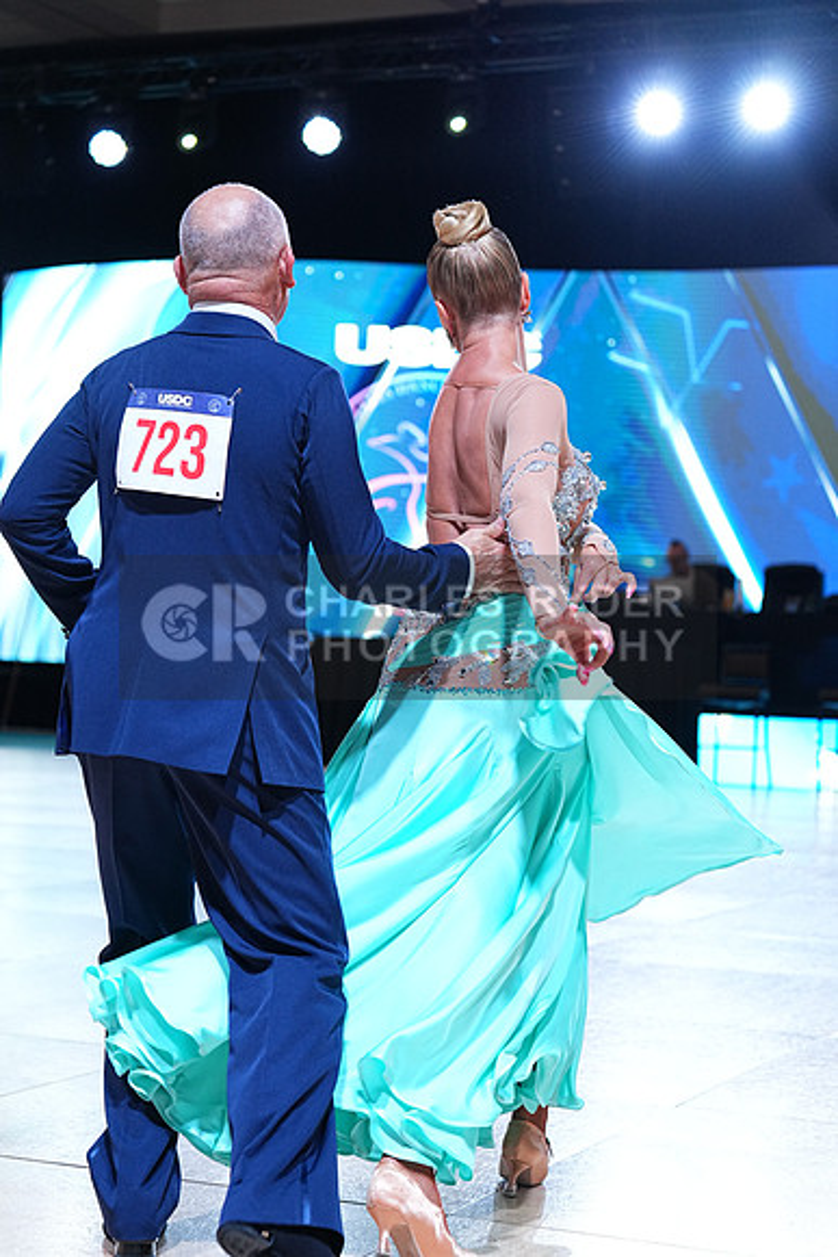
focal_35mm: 70
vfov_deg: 28.8
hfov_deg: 19.5
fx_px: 2443
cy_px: 628
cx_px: 419
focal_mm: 70
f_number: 4
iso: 1600
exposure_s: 1/400
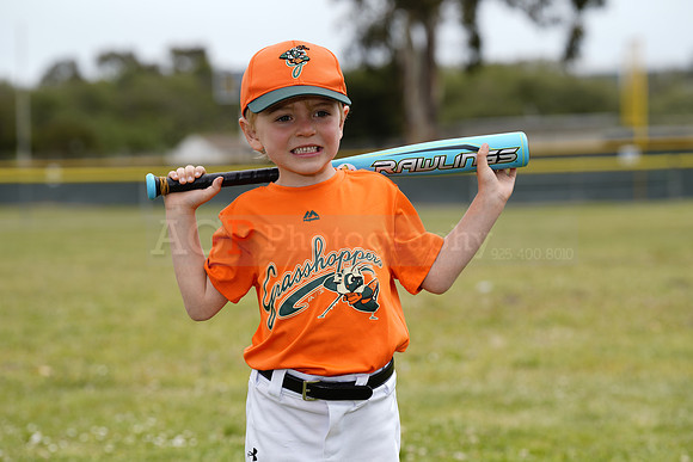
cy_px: 231
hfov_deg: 14.7
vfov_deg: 9.8
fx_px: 2696
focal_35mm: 140
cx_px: 346
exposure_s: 1/250
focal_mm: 140
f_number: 5.6
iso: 50
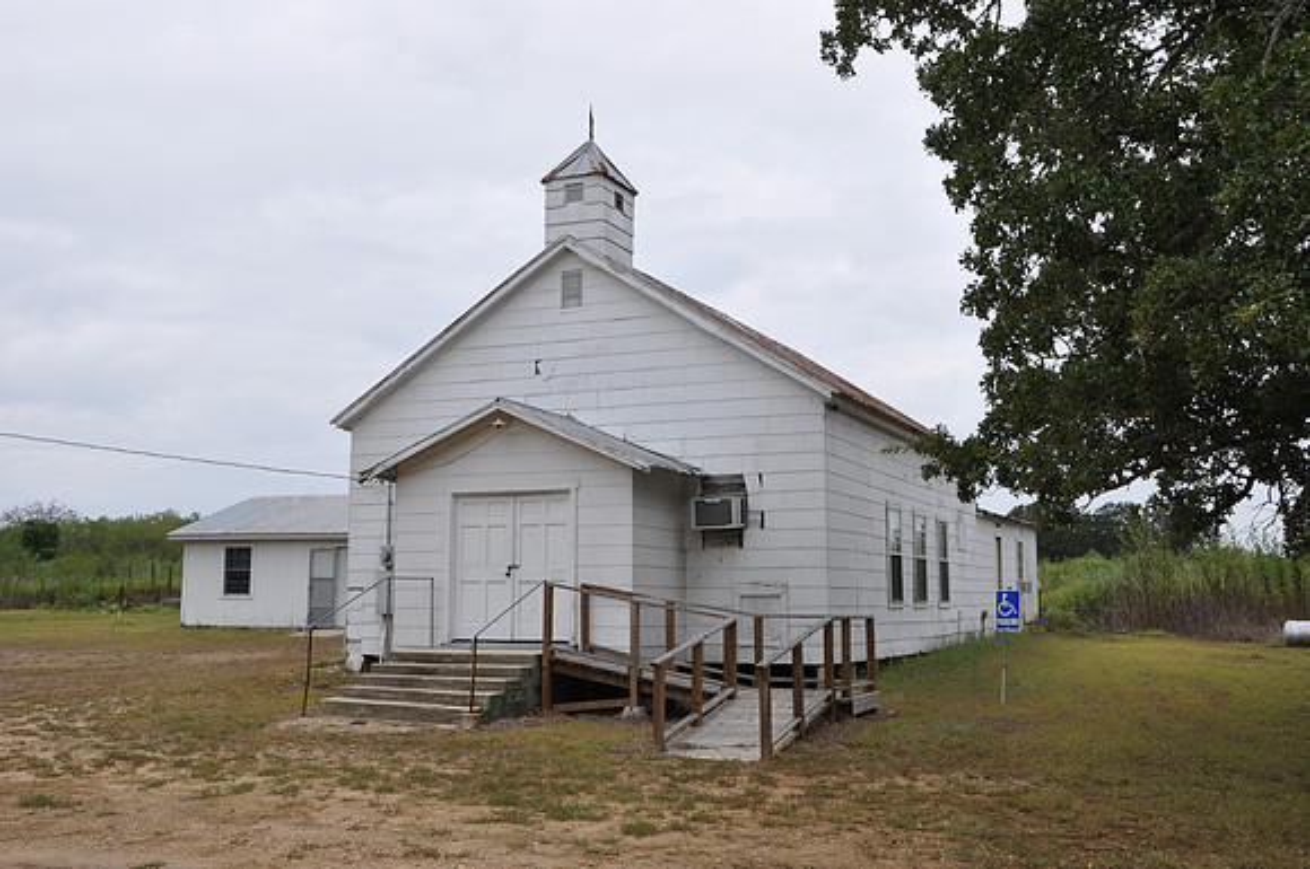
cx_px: 655
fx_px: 1363
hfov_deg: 51.3
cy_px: 434
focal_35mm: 38
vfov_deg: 35.4
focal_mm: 25
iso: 200
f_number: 10
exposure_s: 1/100
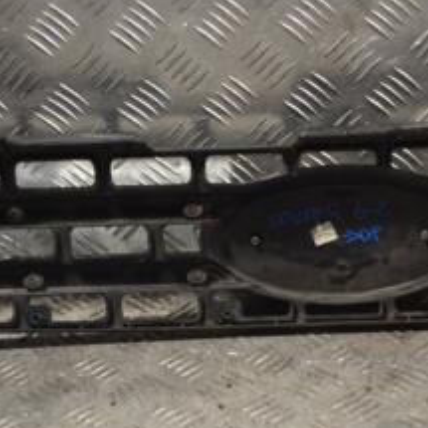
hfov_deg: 15.2
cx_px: 338
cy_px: 185
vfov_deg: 15.3
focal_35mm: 114
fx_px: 1595
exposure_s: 1/100
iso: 400
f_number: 4.8
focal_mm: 32
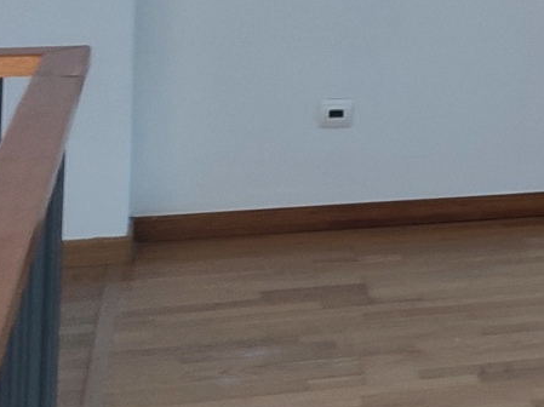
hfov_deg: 16.8
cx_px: 797
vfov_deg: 12.9
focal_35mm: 107
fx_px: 1680
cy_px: -254
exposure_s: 1/25
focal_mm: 6.04
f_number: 1.9
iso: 710
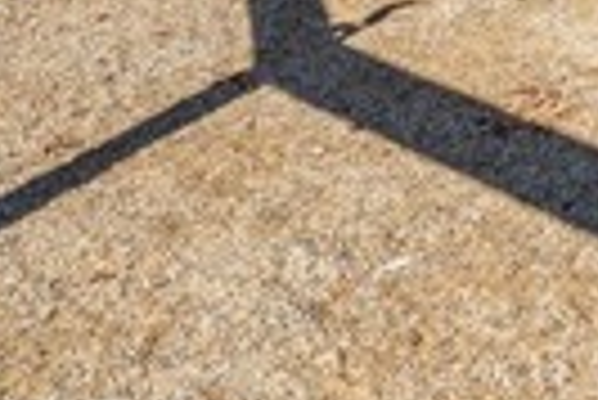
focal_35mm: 72
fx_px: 1197
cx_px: 895
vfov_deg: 14.7
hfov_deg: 22.9
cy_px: -456
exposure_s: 1/500
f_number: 5.6
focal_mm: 15
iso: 80
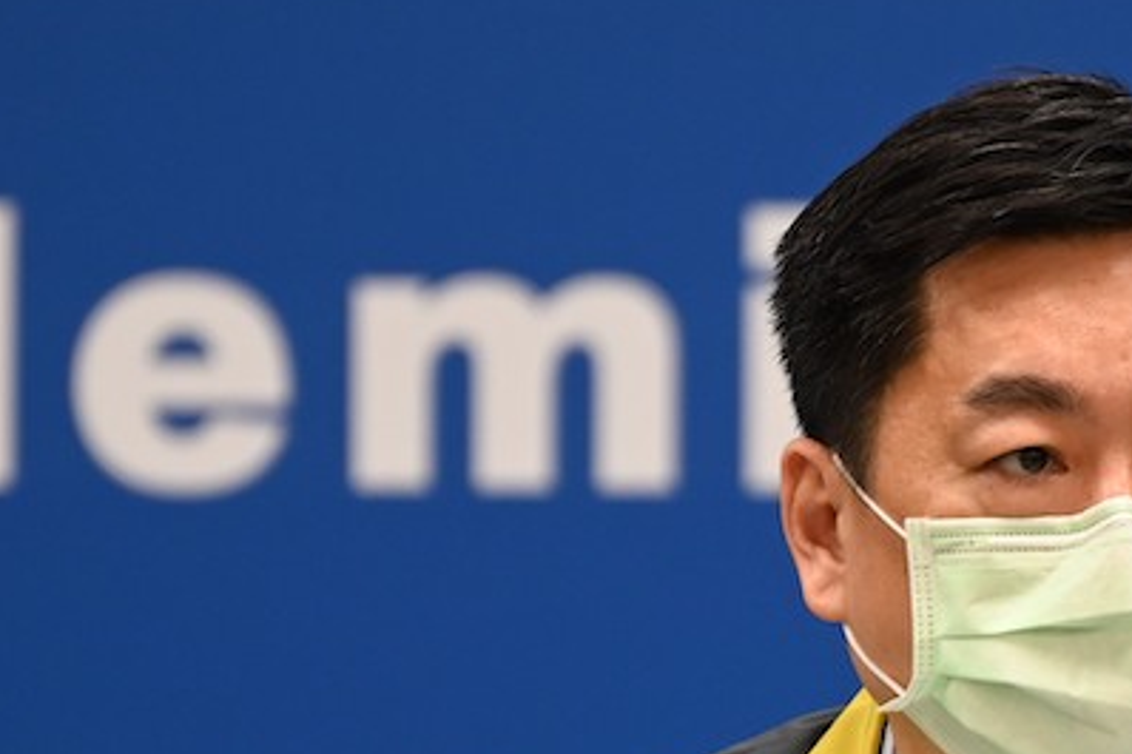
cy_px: 753
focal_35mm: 517
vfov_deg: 2.7
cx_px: 1044
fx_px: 16249
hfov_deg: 4.0
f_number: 2.8
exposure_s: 1/160
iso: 500
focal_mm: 200
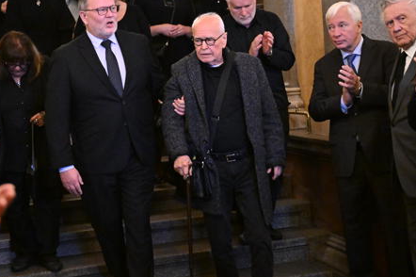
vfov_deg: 18.2
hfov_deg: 27.0
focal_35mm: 75
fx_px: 866
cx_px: 175
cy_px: 131
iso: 10000
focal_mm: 48
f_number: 2.8
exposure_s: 1/200
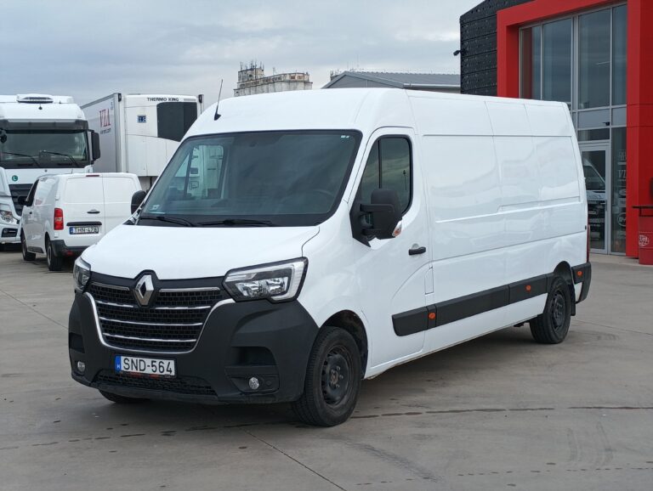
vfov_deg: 24.9
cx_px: 326
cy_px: 246
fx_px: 1114
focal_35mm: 59
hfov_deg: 32.7
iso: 50
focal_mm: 4.26
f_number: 1.8
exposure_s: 1/229
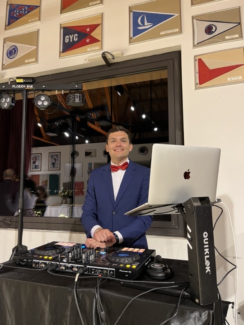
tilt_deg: +6.0
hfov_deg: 53.1
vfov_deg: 67.3
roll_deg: +1.8
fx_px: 244
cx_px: 122
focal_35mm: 26
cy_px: 162
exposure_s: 1/50
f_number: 1.6
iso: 400
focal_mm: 5.1
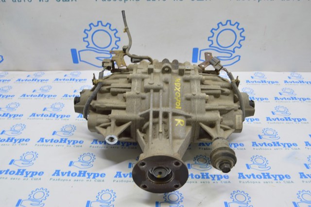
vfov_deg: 39.9
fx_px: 285
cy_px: 104
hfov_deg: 57.3
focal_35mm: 33
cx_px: 156
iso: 400
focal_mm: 22
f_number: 5.6
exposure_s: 1/20
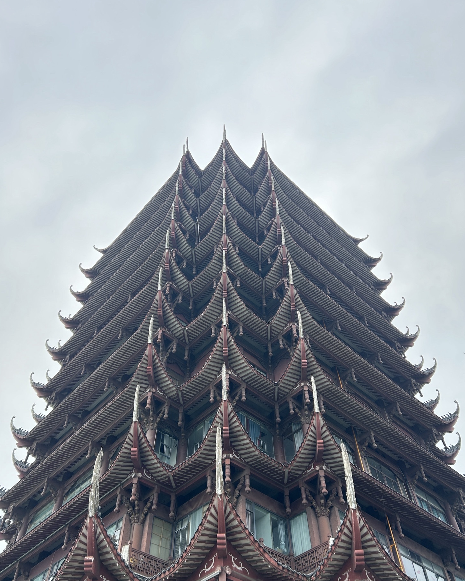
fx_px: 482
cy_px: 301
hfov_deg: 51.5
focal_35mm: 28
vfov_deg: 62.2
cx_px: 234
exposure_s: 1/1048
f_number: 1.5
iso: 50
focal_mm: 5.7
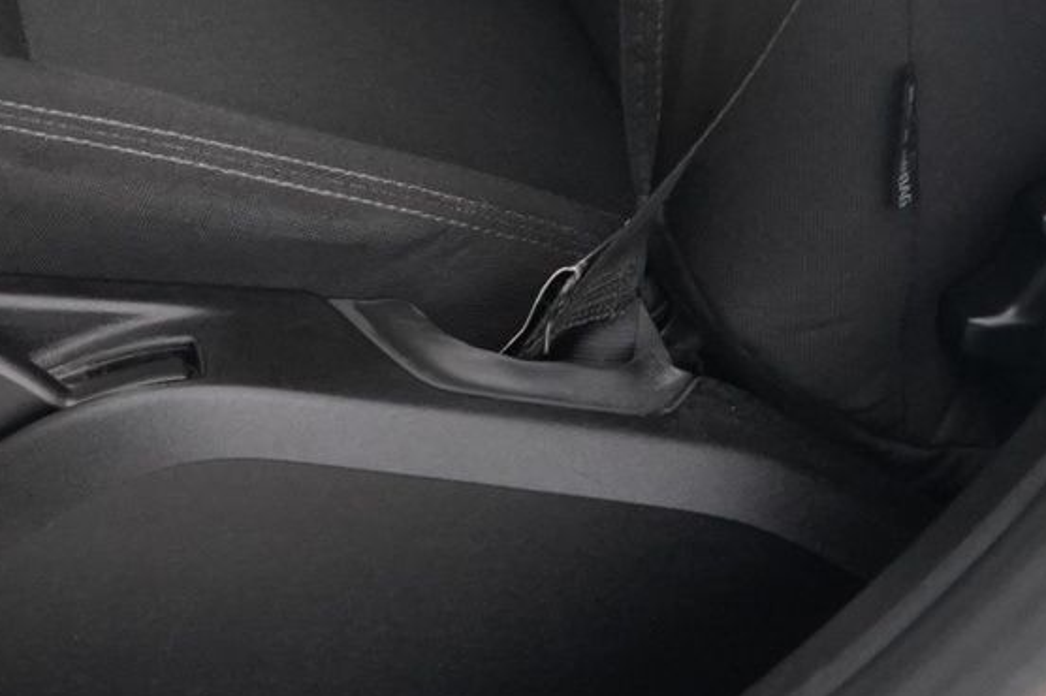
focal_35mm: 126
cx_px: -341
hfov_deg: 15.4
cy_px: -855
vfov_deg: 9.8
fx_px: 3659
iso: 2500
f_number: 4
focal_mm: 28
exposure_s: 1/15
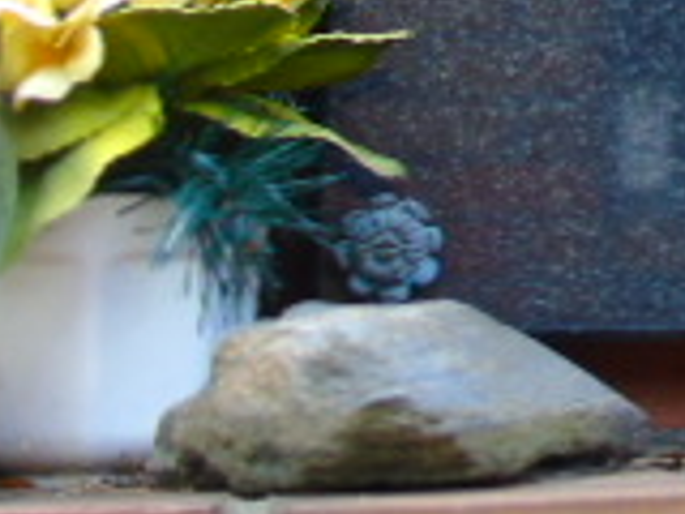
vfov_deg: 8.8
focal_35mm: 160
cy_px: -467
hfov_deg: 11.7
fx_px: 3166
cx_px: 1079
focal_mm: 7.1
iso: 80
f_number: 3.9
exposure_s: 1/40
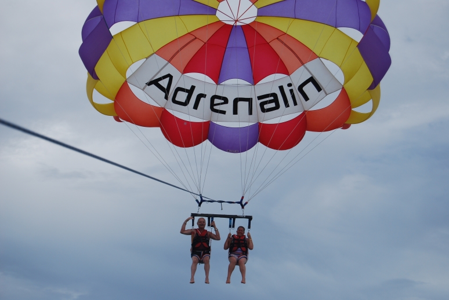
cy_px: 150
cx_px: 224
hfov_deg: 28.0
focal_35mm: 72
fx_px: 899
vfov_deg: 19.0
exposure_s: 1/1000
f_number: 5.6
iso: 110
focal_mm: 48
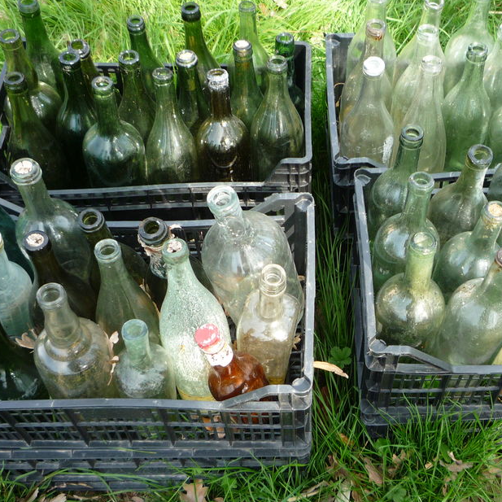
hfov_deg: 38.6
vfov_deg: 39.1
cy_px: 269
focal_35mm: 43
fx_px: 706
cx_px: 344
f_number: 3.3
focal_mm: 5.2
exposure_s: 1/100
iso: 100
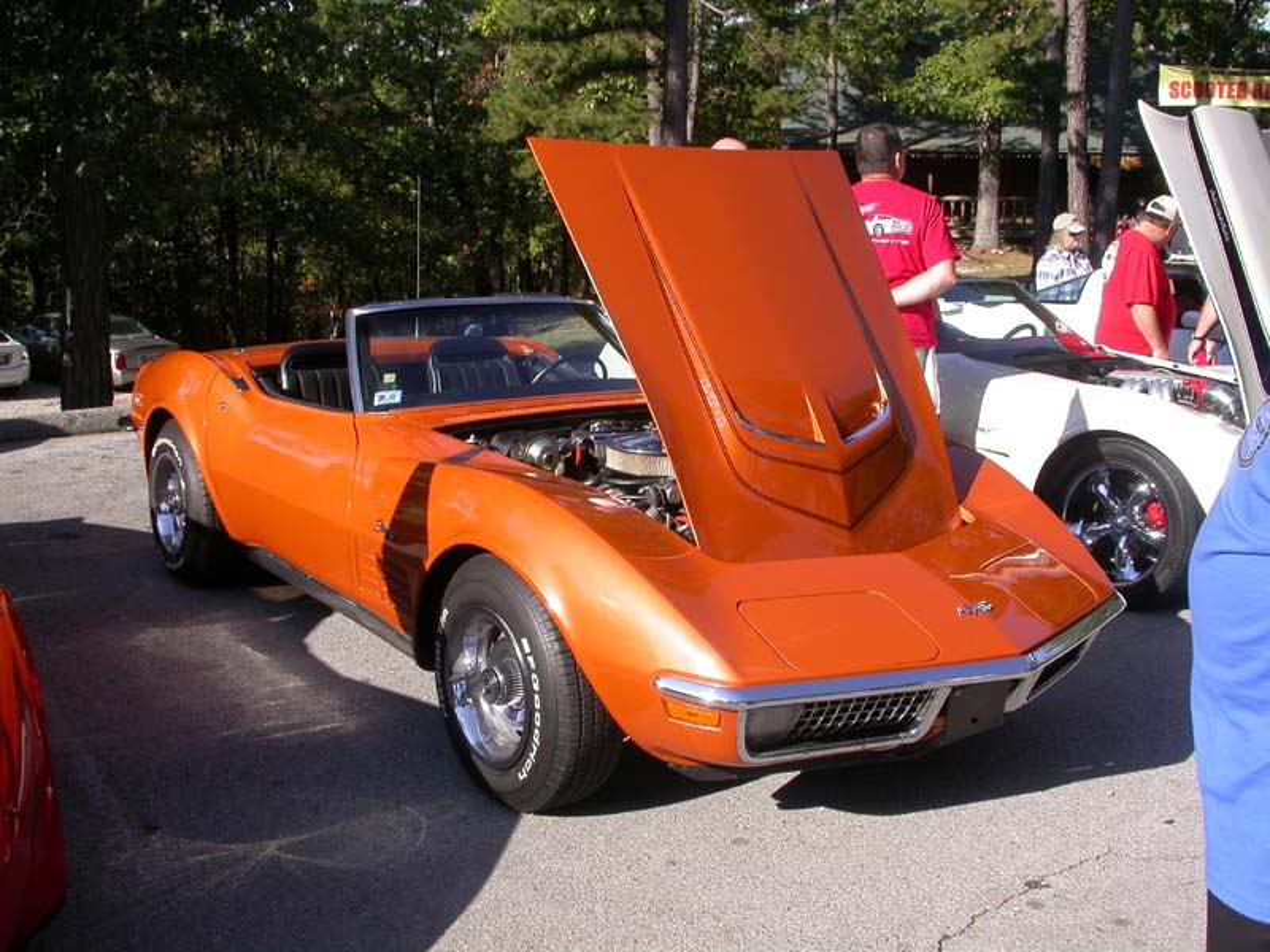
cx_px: 635
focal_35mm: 38
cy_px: 476
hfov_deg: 49.0
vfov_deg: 37.7
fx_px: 1394
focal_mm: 7.85
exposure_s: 1/234
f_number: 6.7
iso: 100
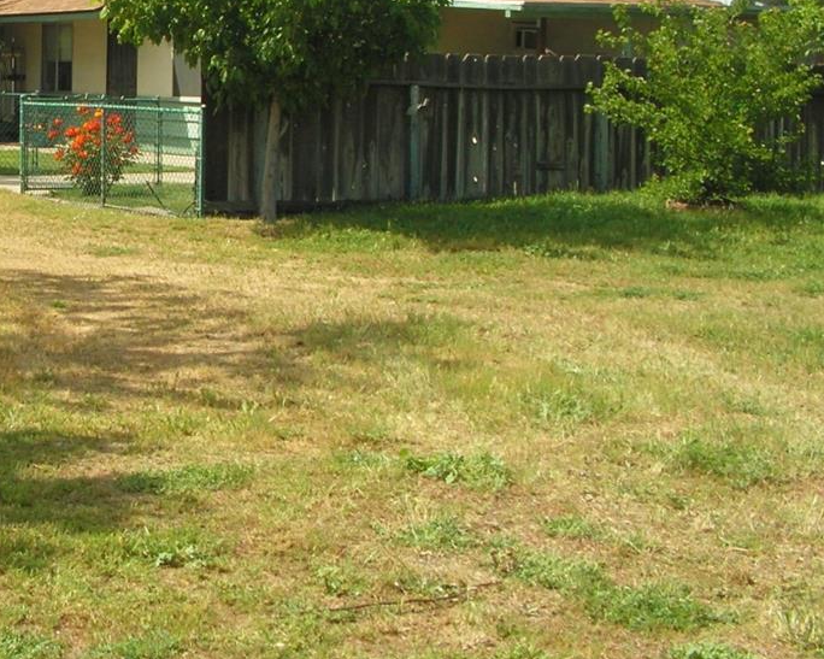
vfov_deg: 19.7
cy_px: 145
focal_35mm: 77
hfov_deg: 23.6
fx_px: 1878
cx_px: -27
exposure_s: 1/200
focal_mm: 6
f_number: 4.8
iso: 50
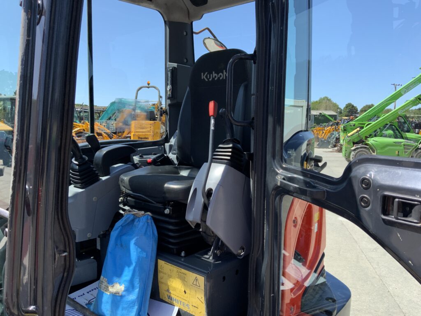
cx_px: 210
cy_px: 158
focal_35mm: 29
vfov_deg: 48.2
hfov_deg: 61.7
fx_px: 353
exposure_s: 1/627
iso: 16
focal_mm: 3
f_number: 1.8
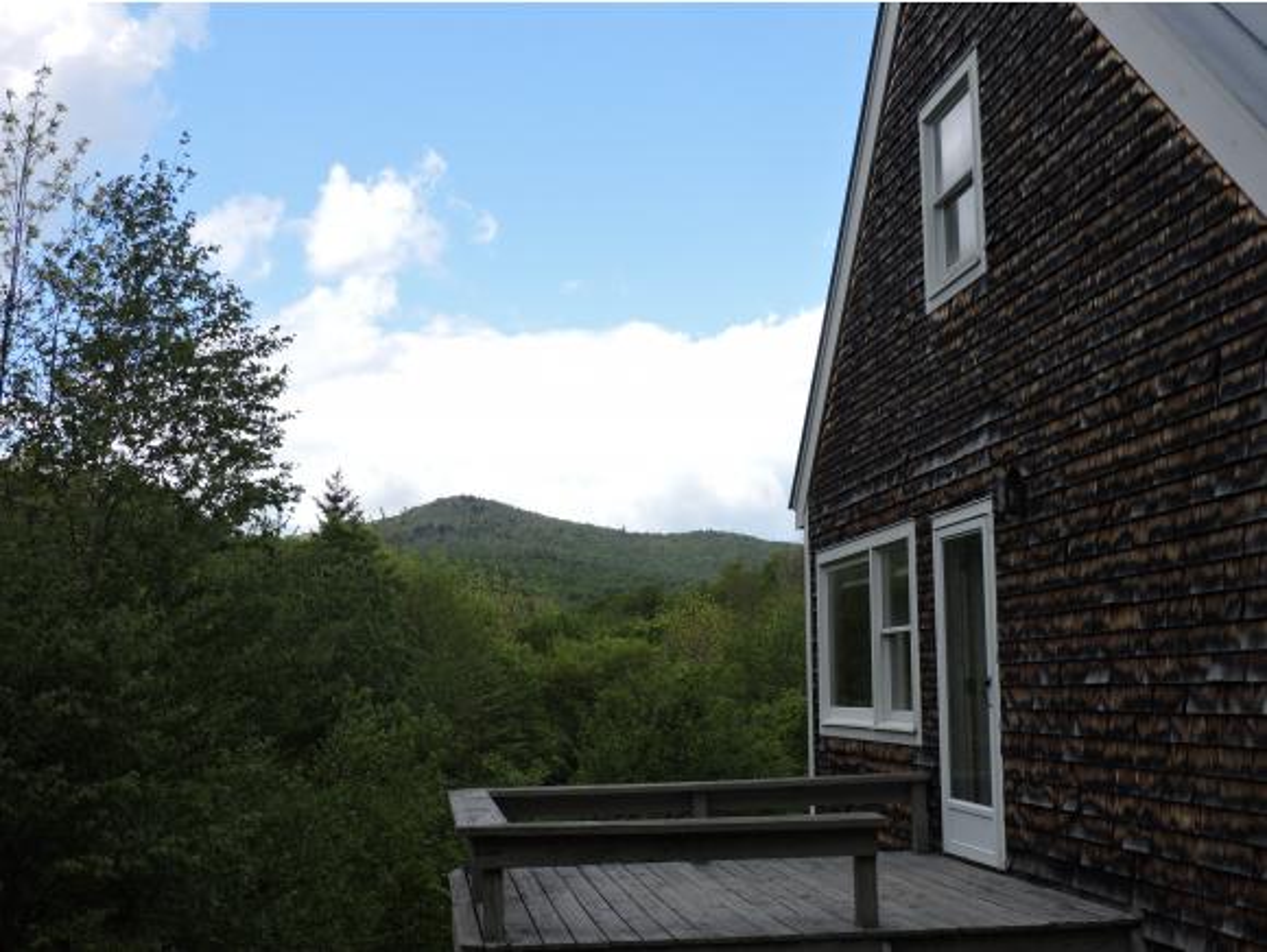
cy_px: 476
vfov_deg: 33.6
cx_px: 634
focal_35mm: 43
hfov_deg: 43.8
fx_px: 1575
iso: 100
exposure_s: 1/640
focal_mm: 7.7
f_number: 3.4
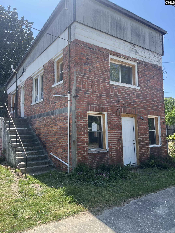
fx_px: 175
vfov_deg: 67.3
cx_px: 88
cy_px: 116
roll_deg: +0.4
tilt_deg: +5.7
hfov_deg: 53.1
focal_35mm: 26
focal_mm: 5.7
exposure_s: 1/1724
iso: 50
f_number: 1.5
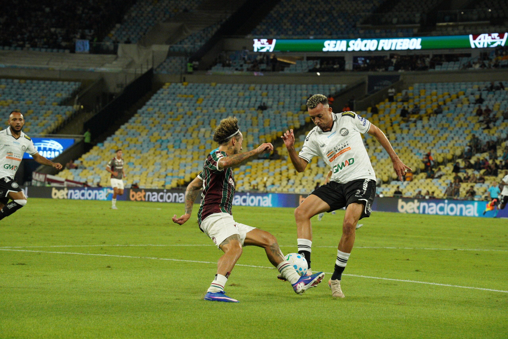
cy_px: 170
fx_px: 1947
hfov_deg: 14.9
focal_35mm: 138
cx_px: 254
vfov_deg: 9.9
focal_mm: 138
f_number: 7.1
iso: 10000
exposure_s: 1/2000
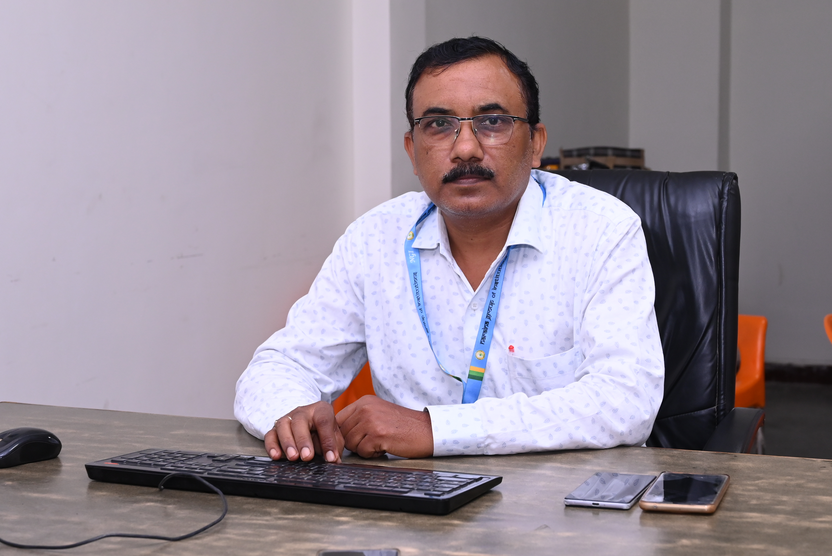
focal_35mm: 70
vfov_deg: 19.5
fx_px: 1619
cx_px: 416
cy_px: 278
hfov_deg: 28.8
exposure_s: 1/125
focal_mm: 47
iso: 800
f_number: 5.6
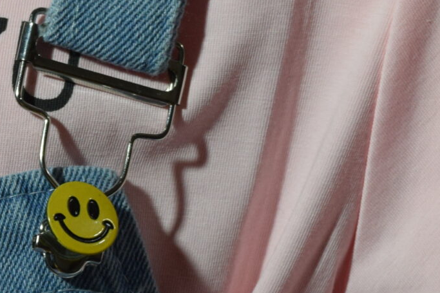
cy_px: 140
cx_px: 22
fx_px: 2406
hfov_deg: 10.4
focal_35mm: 197
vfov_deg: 7.0
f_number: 7.1
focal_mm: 35
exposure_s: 1/200
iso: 800
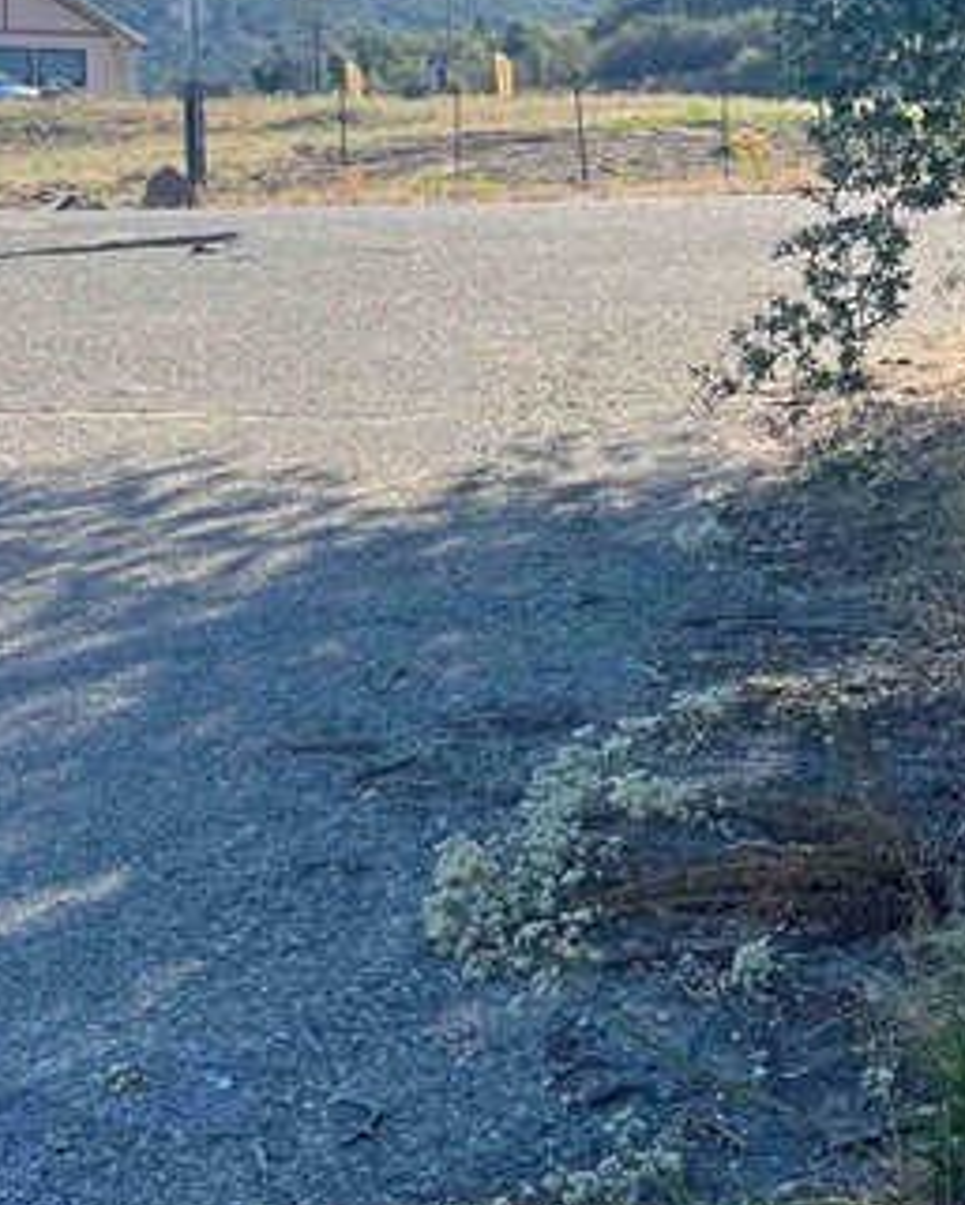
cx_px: 747
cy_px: 180
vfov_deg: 23.1
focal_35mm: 81
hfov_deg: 18.8
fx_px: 2890
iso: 50
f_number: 1.6
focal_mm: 5.1
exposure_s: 1/1355
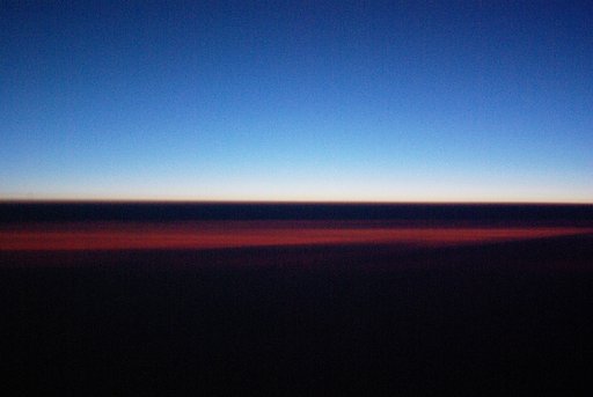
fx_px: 1361
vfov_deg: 16.6
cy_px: 198
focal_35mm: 82
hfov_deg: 24.6
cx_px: 296
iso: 800
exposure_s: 1/40
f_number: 5.6
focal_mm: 55
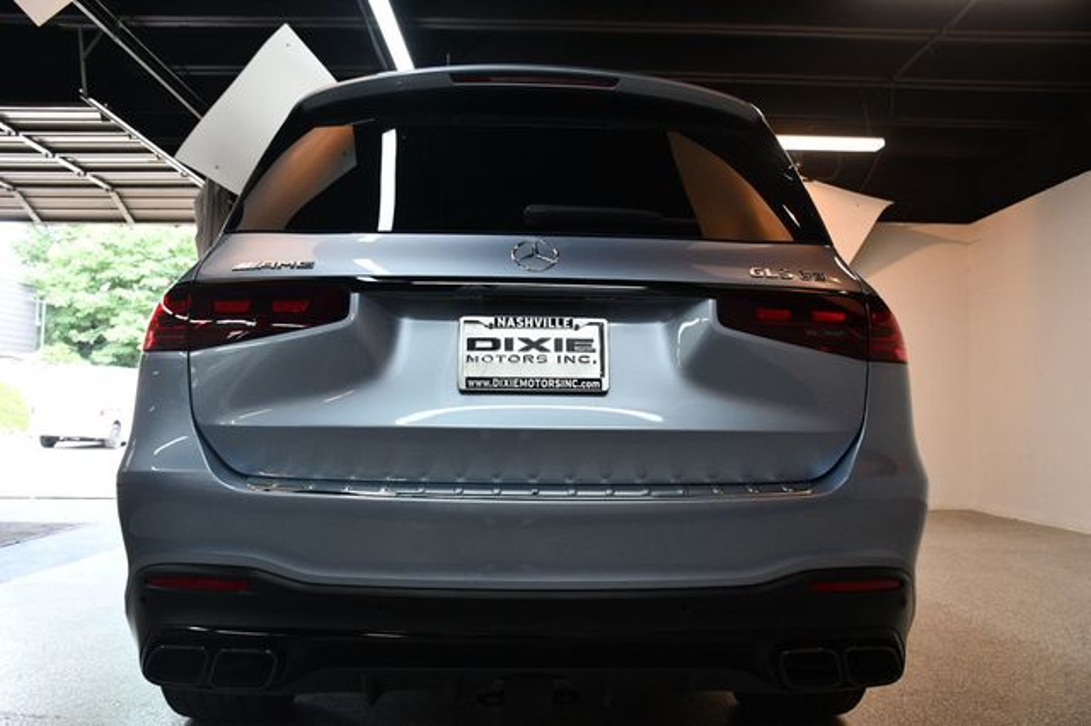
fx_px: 1000
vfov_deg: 39.9
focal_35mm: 33
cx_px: 546
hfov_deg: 57.2
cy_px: 363
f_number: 3.5
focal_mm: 22
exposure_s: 1/125
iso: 800
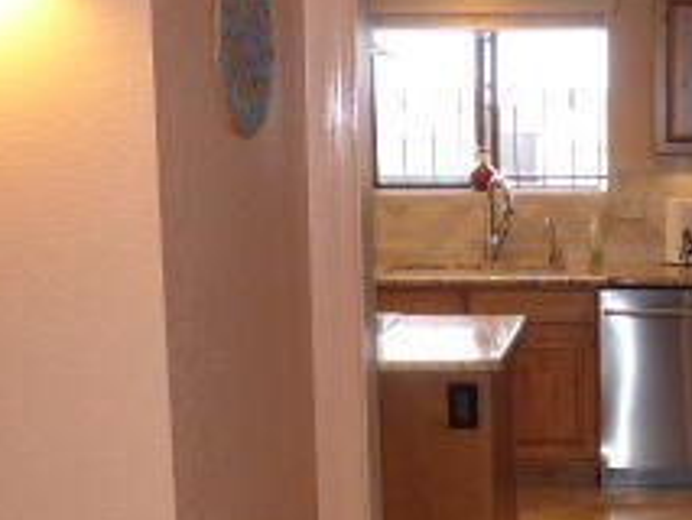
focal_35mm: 60
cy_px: 296
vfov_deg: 24.4
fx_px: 1200
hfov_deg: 30.5
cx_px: 647
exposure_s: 1/60
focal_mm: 3.58
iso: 200
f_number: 2.8
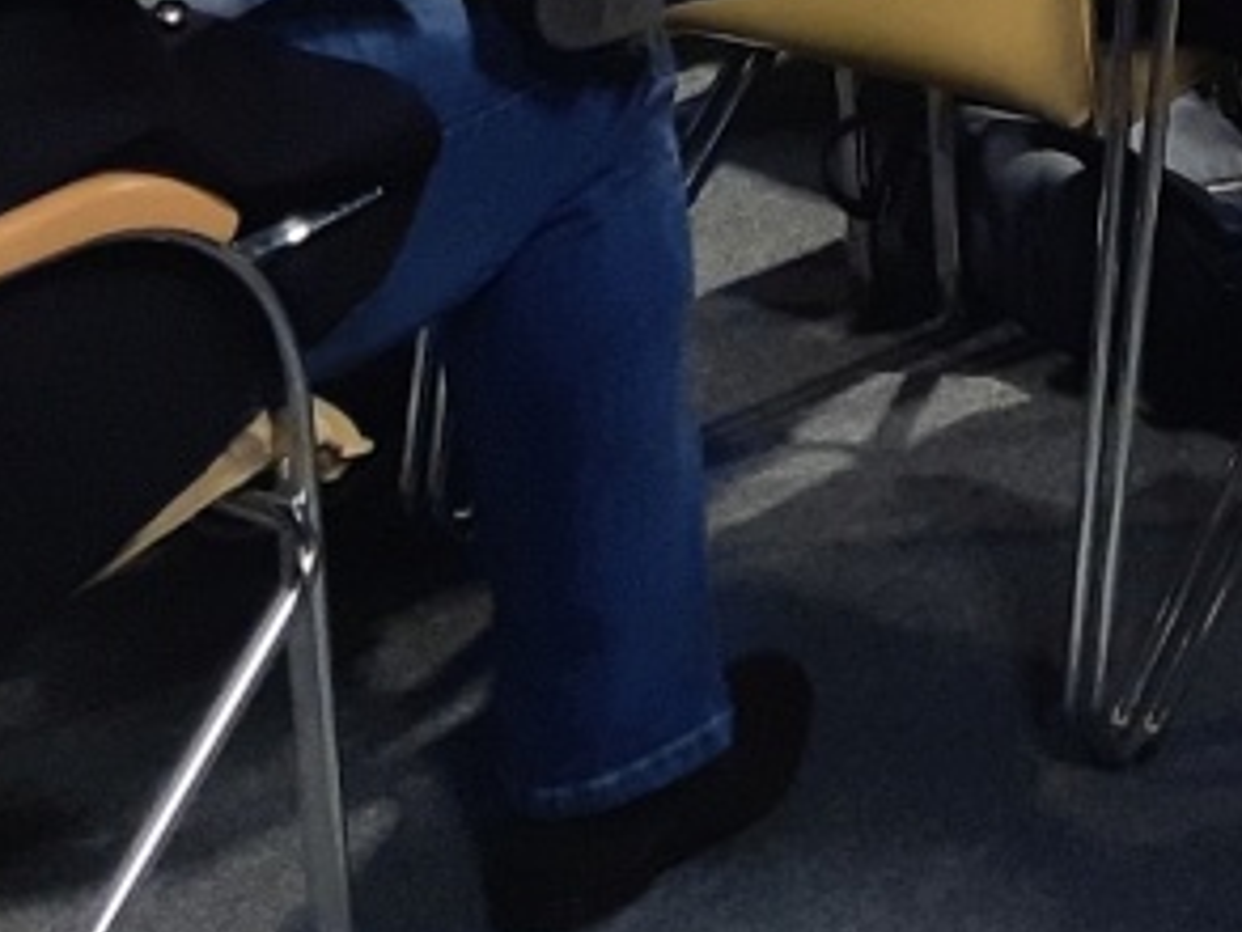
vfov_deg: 10.5
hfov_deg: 15.3
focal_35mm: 123
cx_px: 1590
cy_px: -1273
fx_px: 4415
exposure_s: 1/33
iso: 250
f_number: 1.8
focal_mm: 5.23
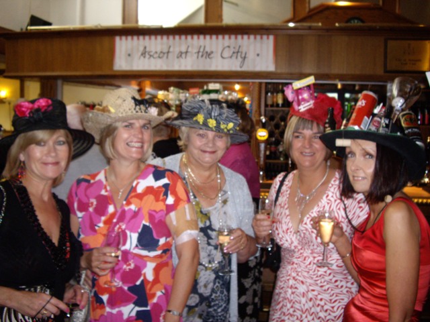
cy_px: 161
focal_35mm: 38
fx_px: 472
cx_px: 215
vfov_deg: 37.7
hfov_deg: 49.0
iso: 400
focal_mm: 7.9
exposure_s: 1/40
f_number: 2.8
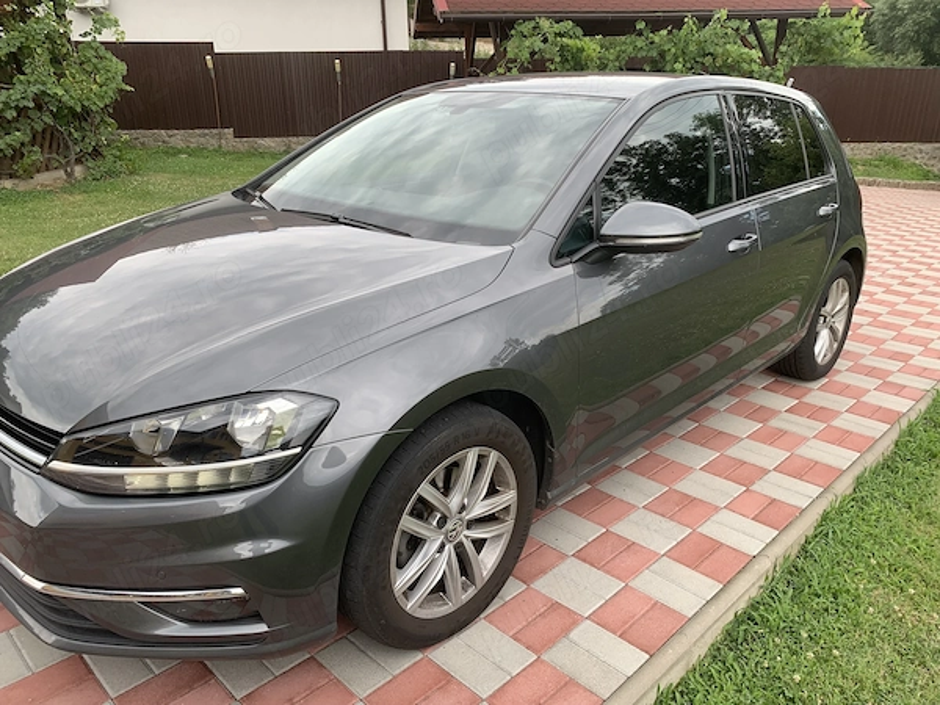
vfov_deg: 53.1
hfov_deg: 67.3
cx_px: 470
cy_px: 352
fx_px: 706
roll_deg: +0.3
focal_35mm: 26
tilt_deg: -20.2
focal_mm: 4.25
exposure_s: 1/279
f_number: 1.8
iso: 25
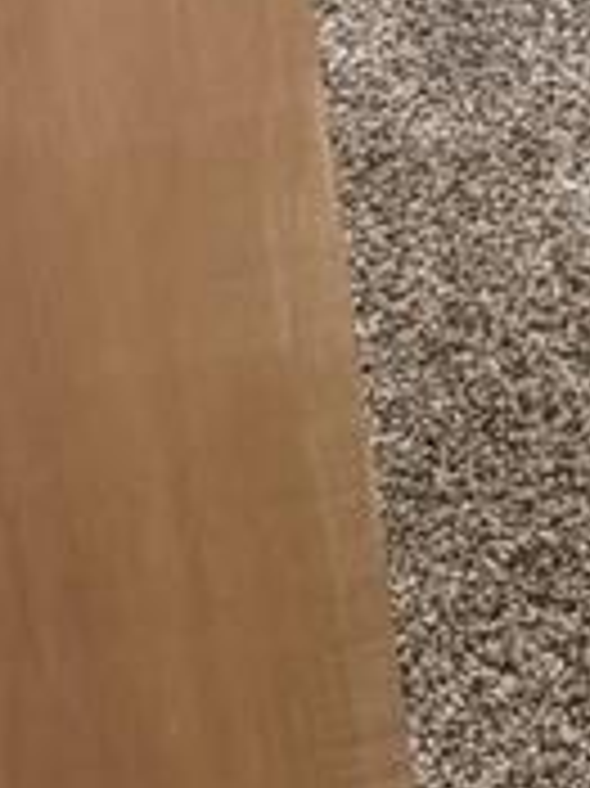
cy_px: -1031
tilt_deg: -18.8
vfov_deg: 10.5
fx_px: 3754
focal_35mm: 165
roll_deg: -0.4
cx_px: 1585
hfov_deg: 8.0
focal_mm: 6.76
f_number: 1.78
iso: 200
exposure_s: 1/60
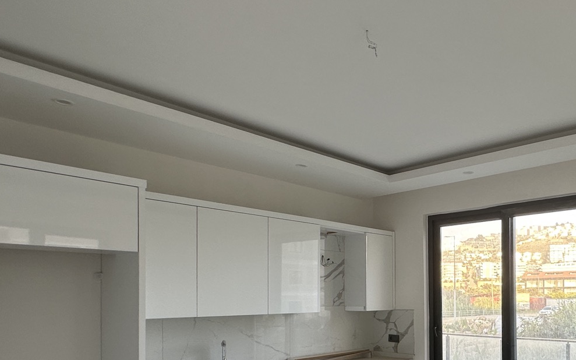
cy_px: 293
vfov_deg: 40.0
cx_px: 425
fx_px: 471
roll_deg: +0.3
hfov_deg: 59.9
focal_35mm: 30
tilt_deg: +1.1
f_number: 2.2
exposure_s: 1/99
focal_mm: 2.22
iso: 64
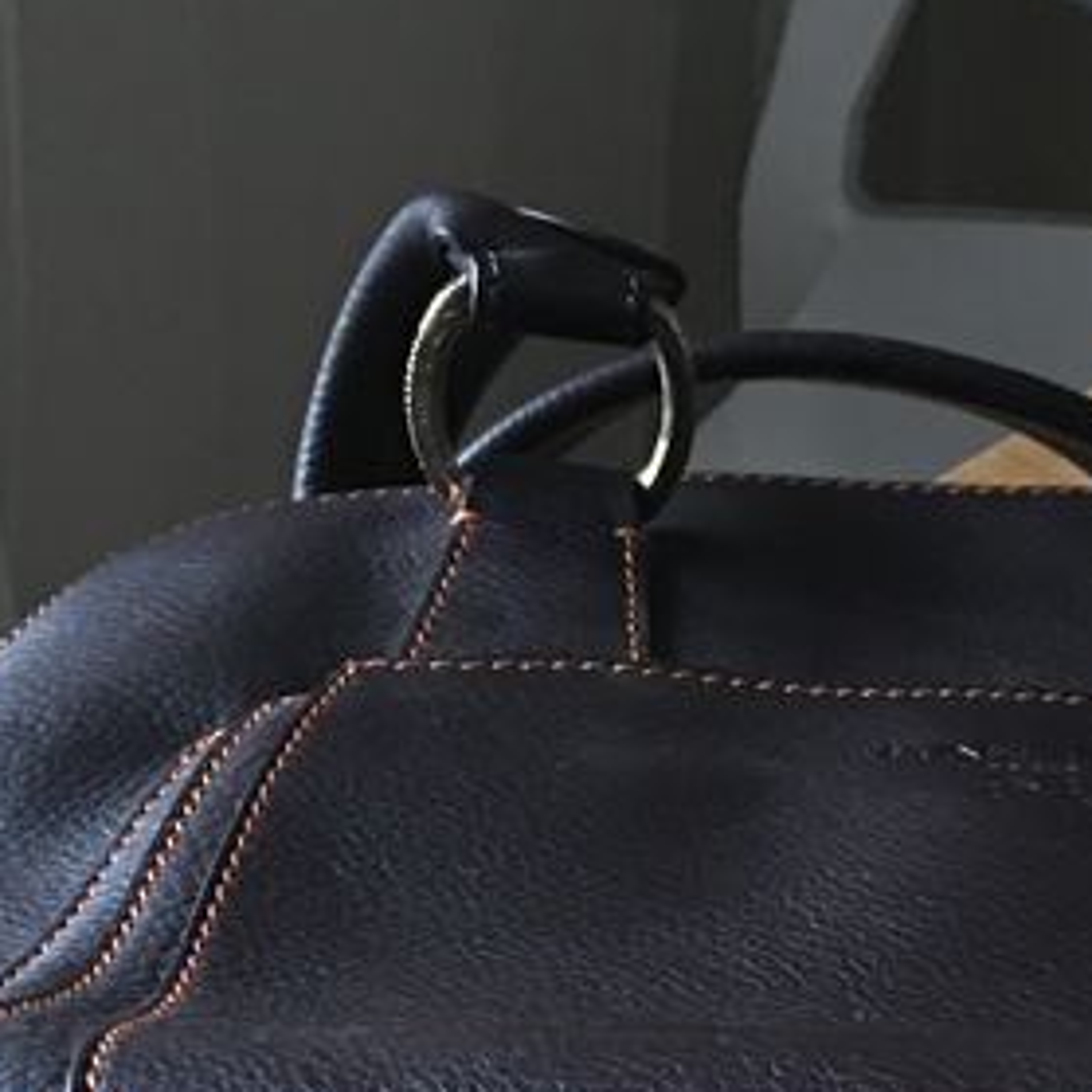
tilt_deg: -43.6
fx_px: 3284
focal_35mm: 92
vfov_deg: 17.7
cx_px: 1104
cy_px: 1425
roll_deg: -5.4
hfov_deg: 18.4
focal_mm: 4.15
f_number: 2.2
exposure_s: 1/4
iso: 100
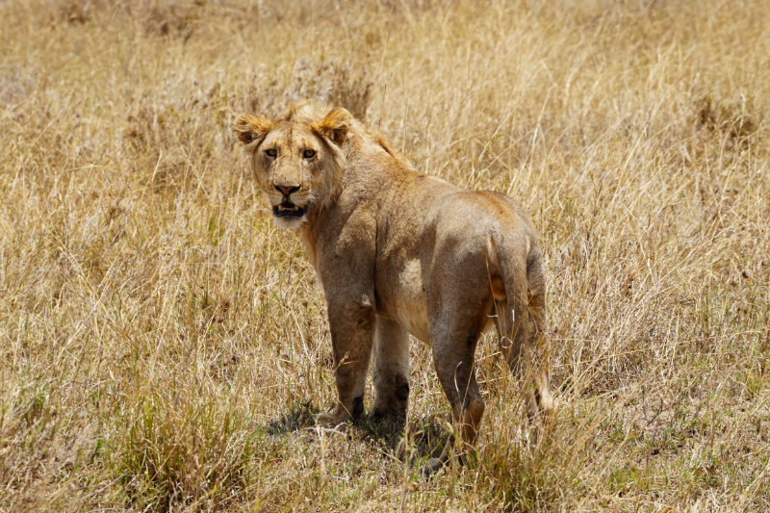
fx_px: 5292
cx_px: 385
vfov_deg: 5.5
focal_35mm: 248
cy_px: 256
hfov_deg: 8.3
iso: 100
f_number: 7.1
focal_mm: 165
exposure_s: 1/320
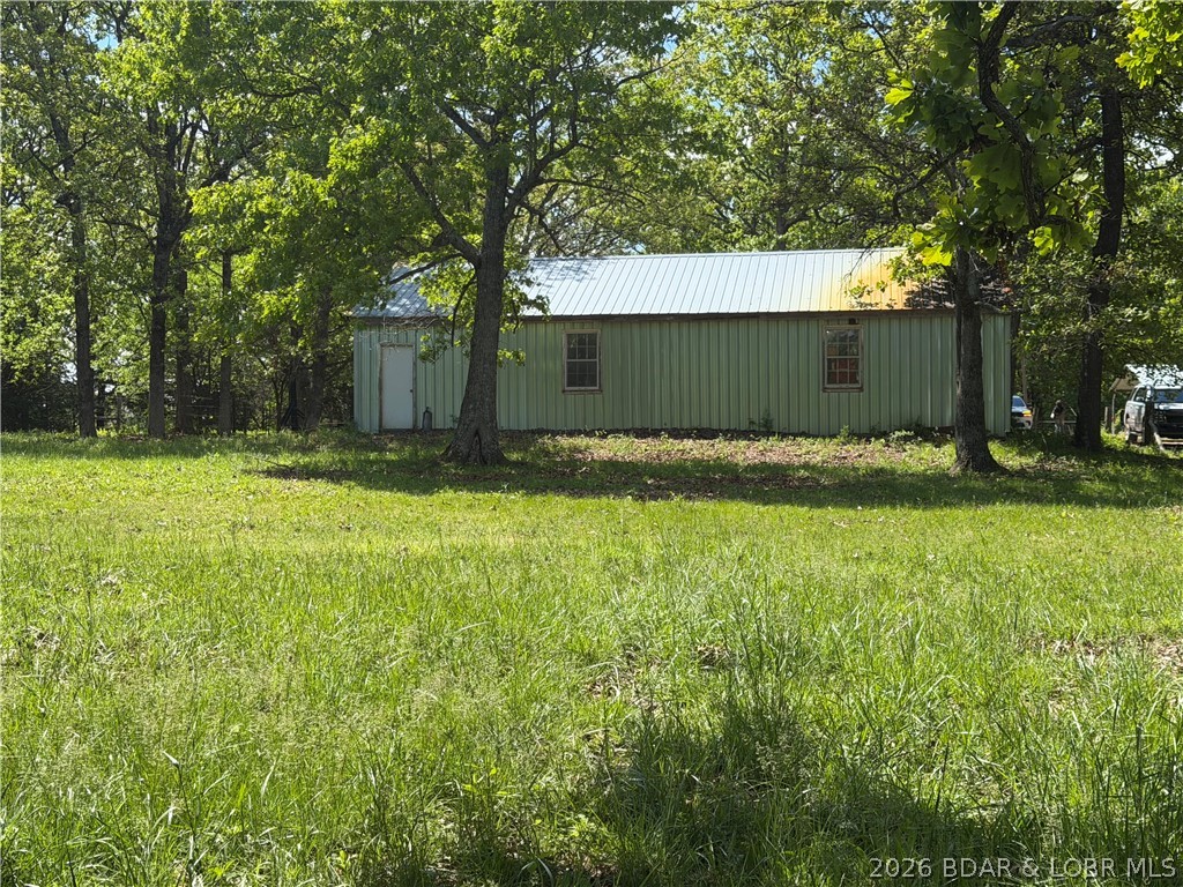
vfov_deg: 30.3
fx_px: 1640
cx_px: 592
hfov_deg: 39.7
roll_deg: -0.5
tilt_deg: -0.4
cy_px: 444
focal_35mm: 48
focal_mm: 6.76
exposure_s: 1/2208
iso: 64
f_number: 1.78
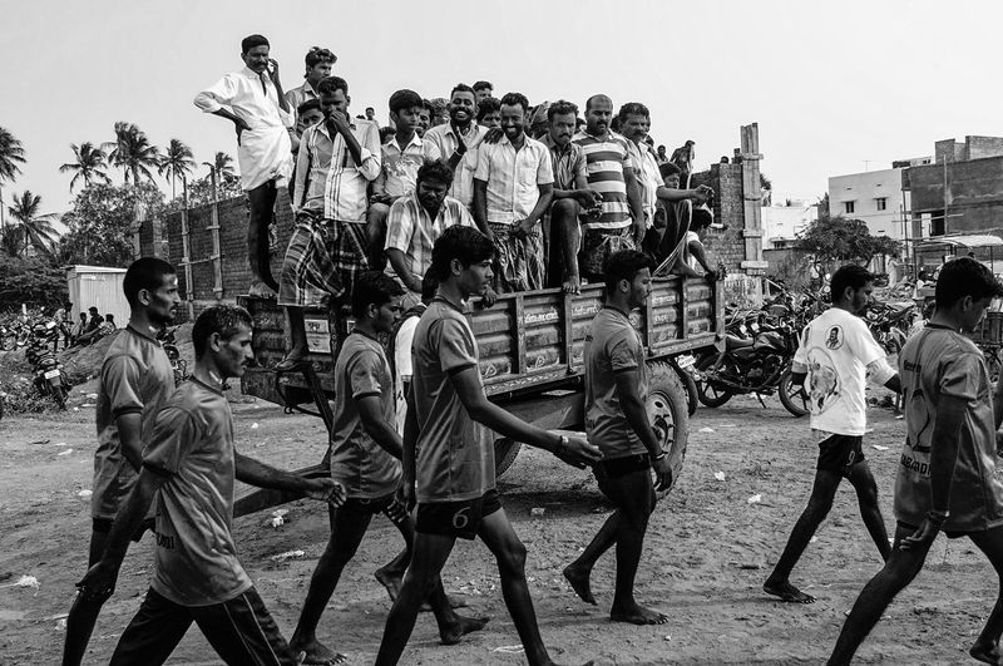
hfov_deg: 53.2
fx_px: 1002
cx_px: 502
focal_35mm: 36
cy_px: 333
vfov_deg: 36.8
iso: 400
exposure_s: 1/640
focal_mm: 24
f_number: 4.5
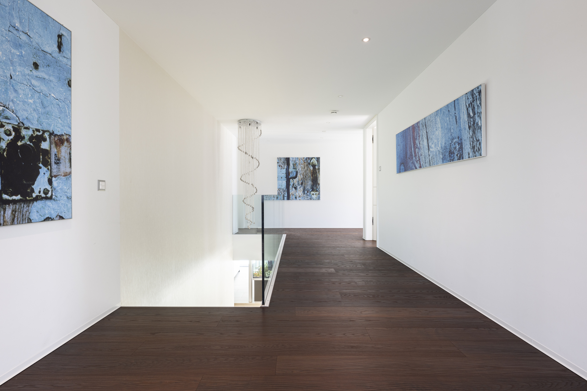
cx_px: 294
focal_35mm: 18
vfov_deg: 68.9
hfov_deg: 91.6
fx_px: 285
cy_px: 196
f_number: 8
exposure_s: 1/6
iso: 100
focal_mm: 17.5
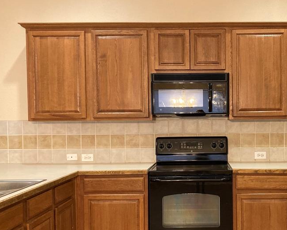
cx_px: 201
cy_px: 133
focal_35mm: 43
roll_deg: +1.5
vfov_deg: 34.8
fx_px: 365
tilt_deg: -1.2
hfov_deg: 42.1
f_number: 1.8
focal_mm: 3.99
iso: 250
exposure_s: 1/60
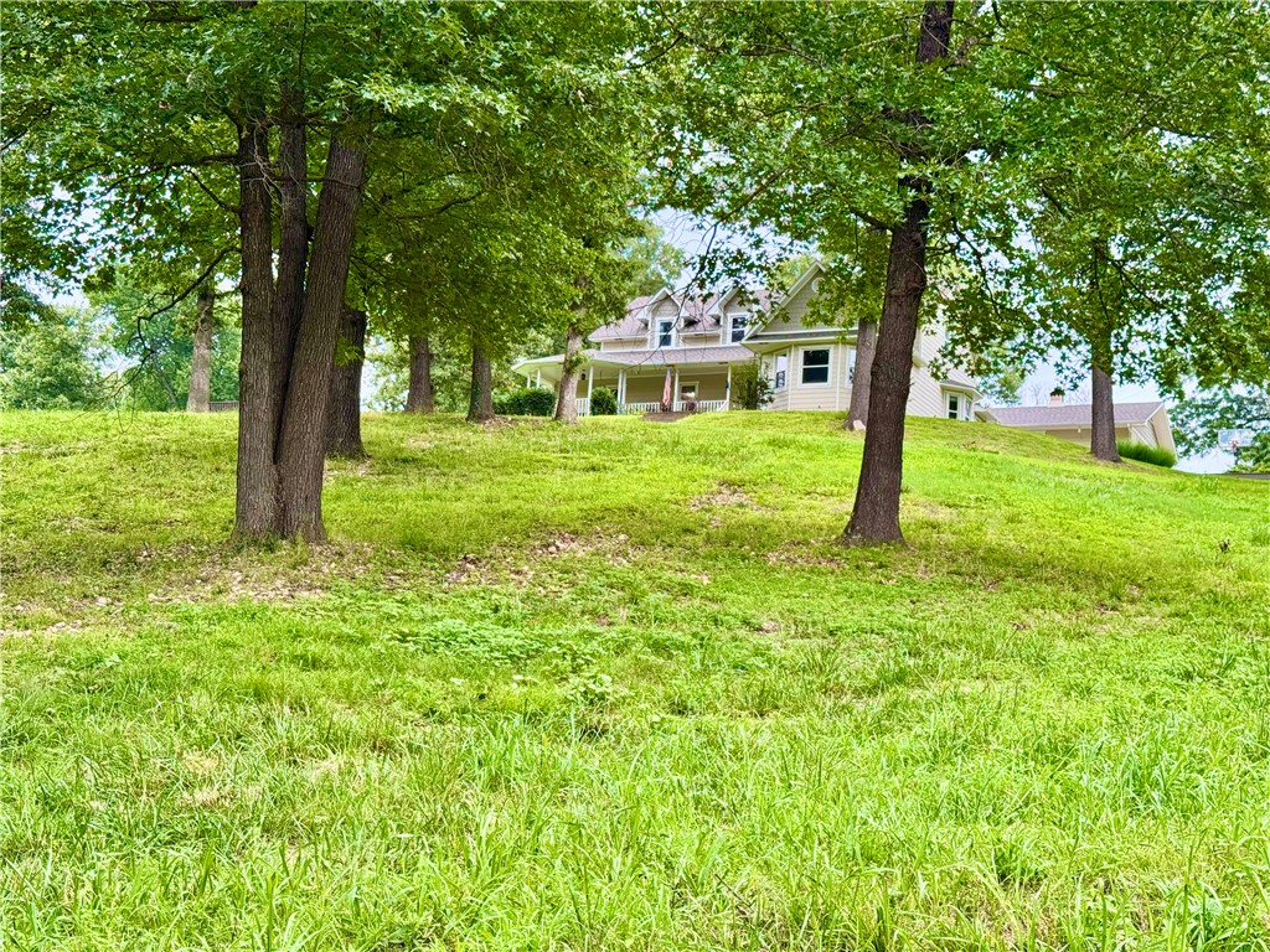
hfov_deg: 39.7
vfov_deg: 30.3
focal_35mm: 48
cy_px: 476
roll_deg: -4.1
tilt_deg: +10.0
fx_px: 1761
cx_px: 635
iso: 50
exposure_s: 1/213
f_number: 1.78
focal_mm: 6.76
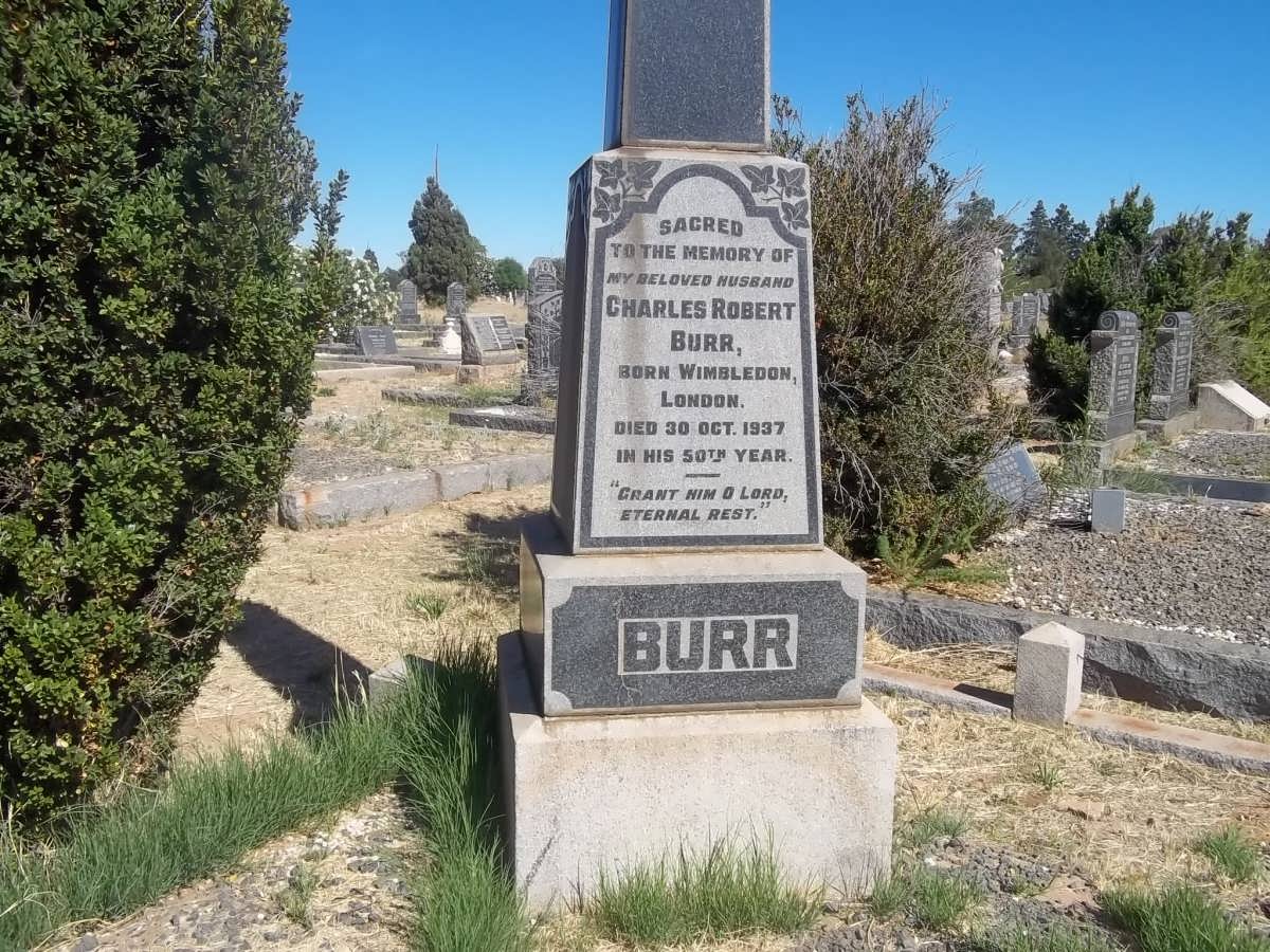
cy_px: 476
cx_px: 635
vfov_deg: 44.2
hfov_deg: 56.8
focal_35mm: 32
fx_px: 1174
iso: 80
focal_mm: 5.7
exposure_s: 1/500
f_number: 5.5
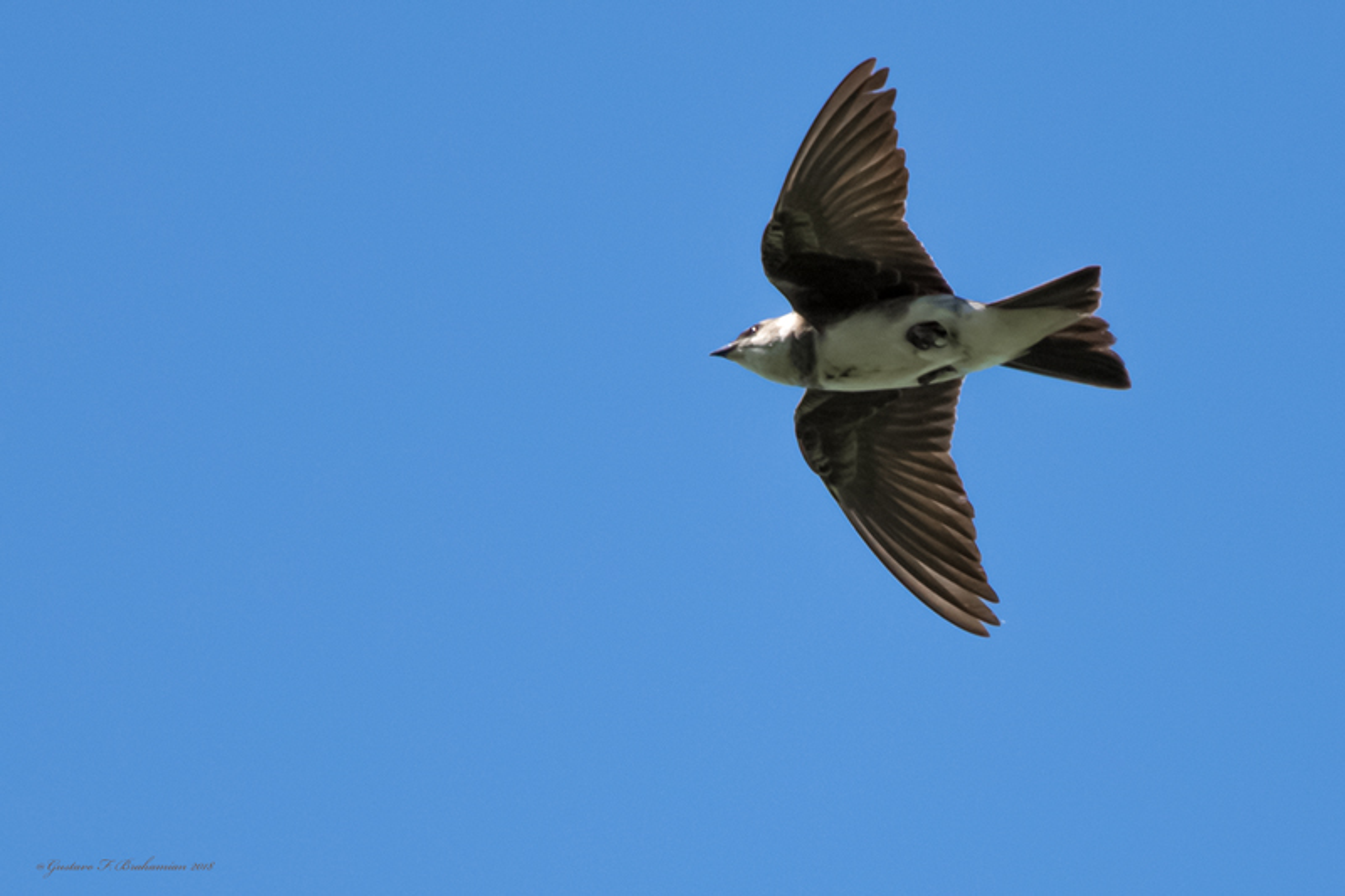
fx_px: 22411
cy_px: 448
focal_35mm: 600
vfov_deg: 2.3
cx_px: 672
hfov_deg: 3.4
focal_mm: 400
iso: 560
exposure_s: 1/1600
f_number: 6.3
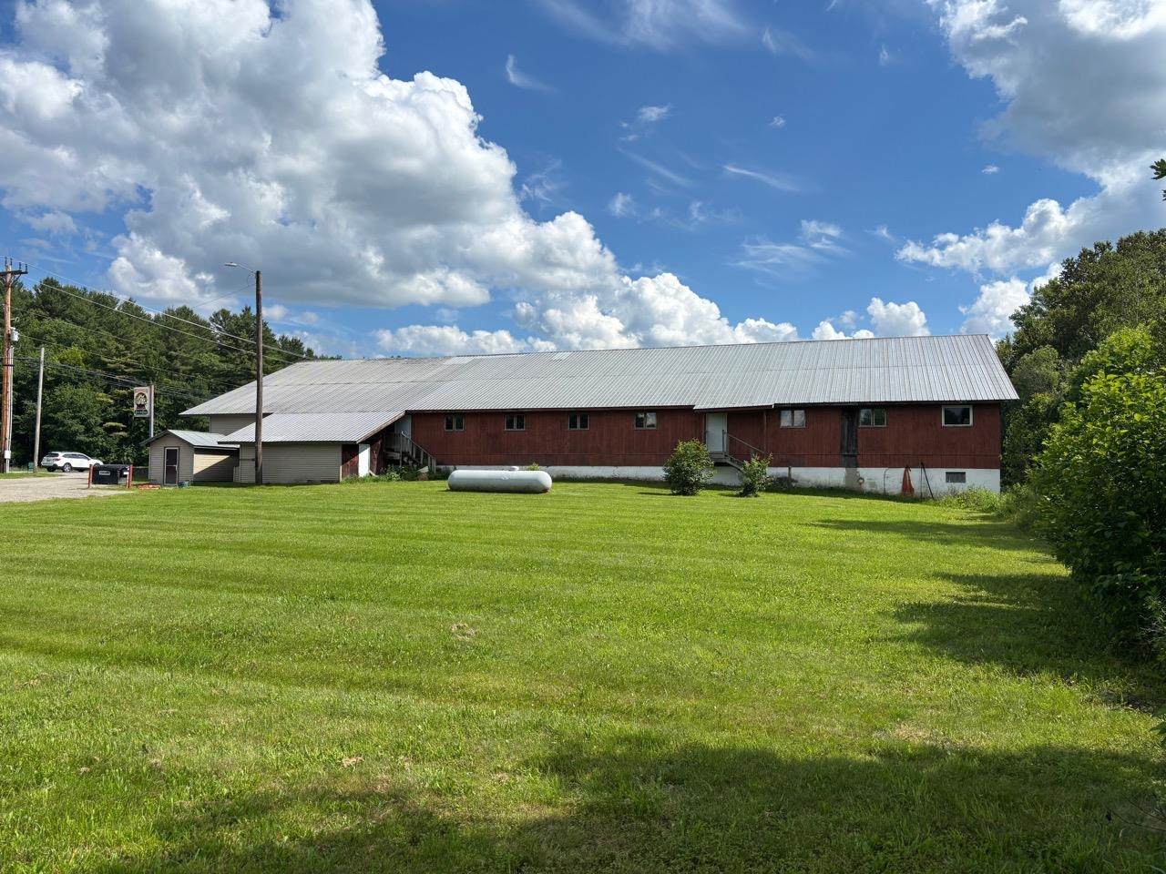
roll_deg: -0.4
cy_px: 437
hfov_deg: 67.3
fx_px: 876
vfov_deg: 53.1
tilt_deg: +2.1
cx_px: 583
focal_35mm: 26
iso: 50
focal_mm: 5.96
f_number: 1.6
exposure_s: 1/4854
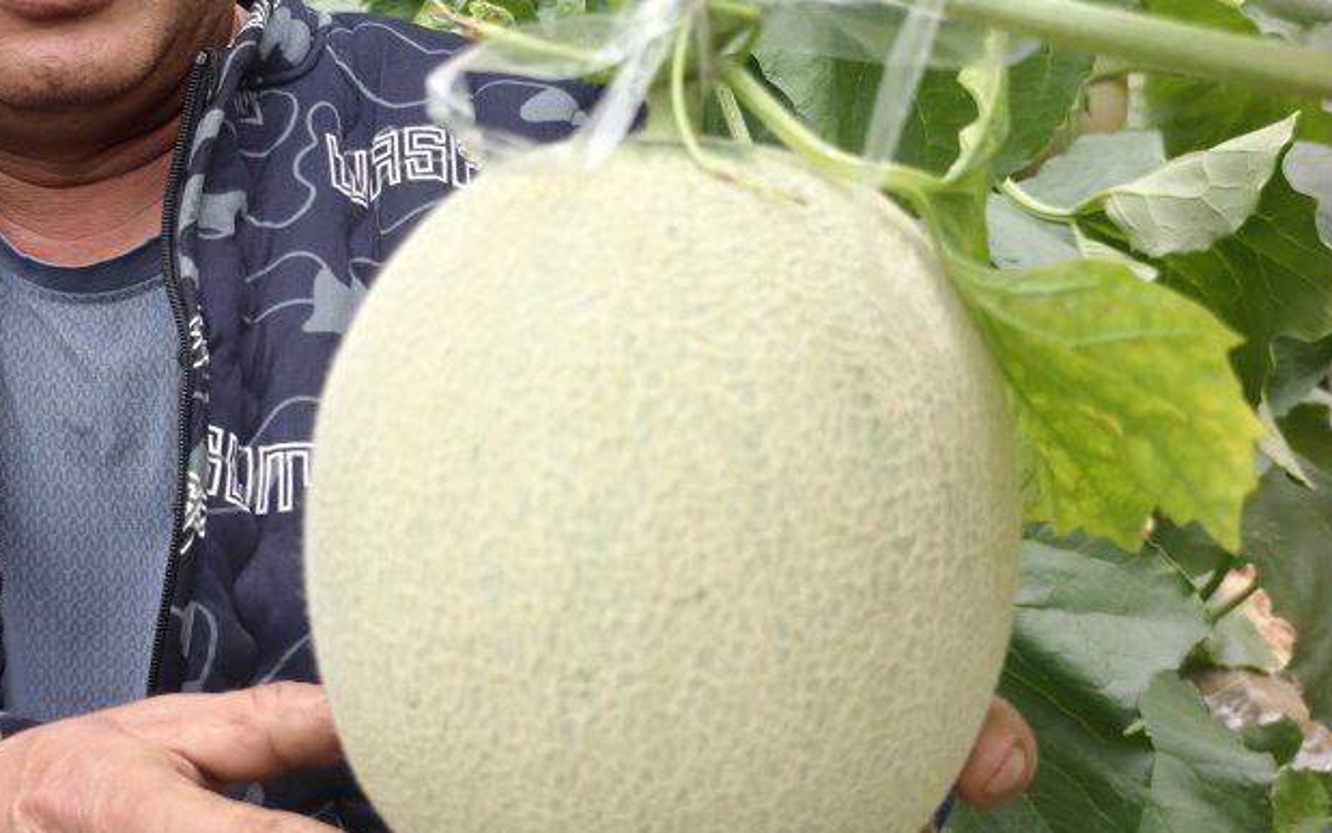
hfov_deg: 46.7
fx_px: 1525
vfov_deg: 30.4
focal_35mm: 42
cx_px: 488
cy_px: 322
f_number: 1.57
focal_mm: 5.6
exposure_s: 1/587
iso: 71
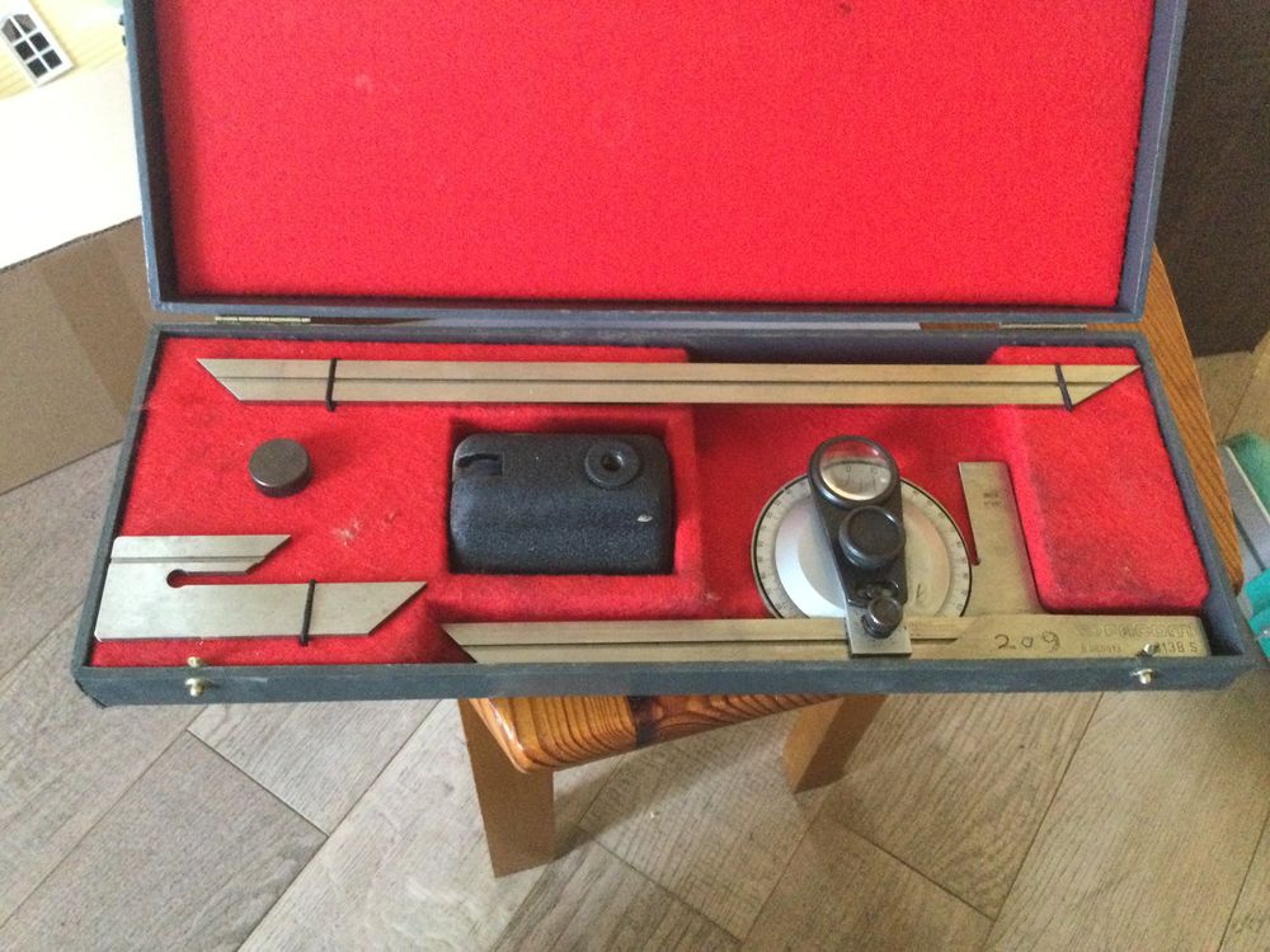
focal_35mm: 31
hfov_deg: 58.4
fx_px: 1137
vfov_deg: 45.4
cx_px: 635
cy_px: 476
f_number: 2.4
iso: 250
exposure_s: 1/17
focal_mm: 3.3
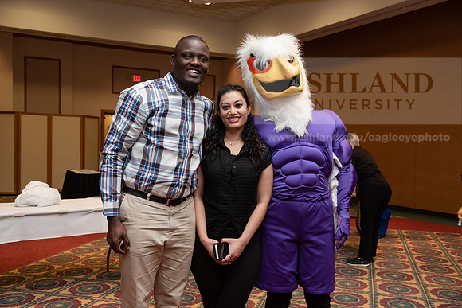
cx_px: 231
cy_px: 154
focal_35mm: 38
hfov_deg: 50.7
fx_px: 488
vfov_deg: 35.1
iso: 1600
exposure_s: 1/200
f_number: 5.6
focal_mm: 38
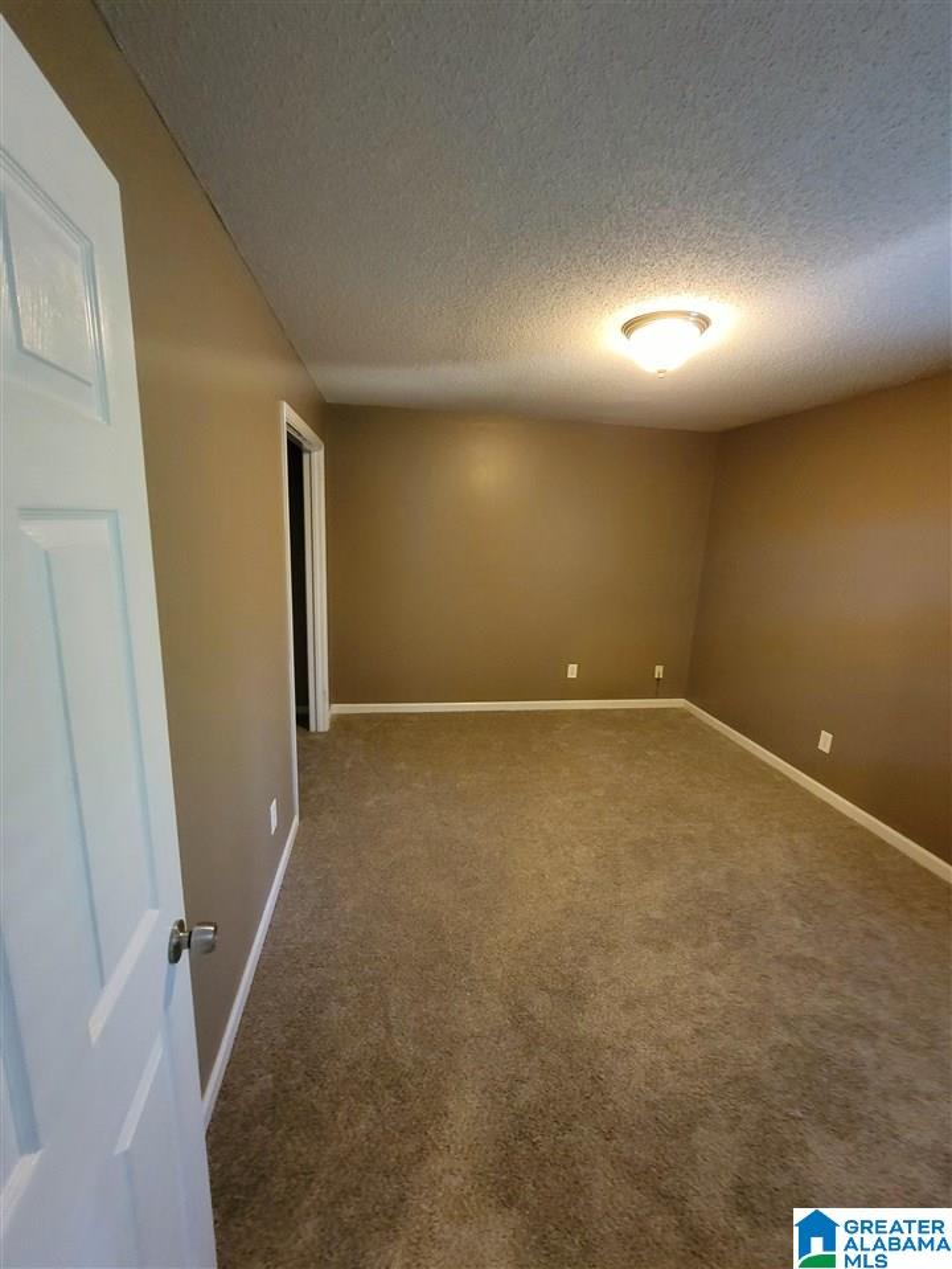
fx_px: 476
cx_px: 476
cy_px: 634
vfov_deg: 106.2
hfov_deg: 90.0
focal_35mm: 13
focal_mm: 2.2
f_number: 2.2
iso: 1000
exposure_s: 1/24
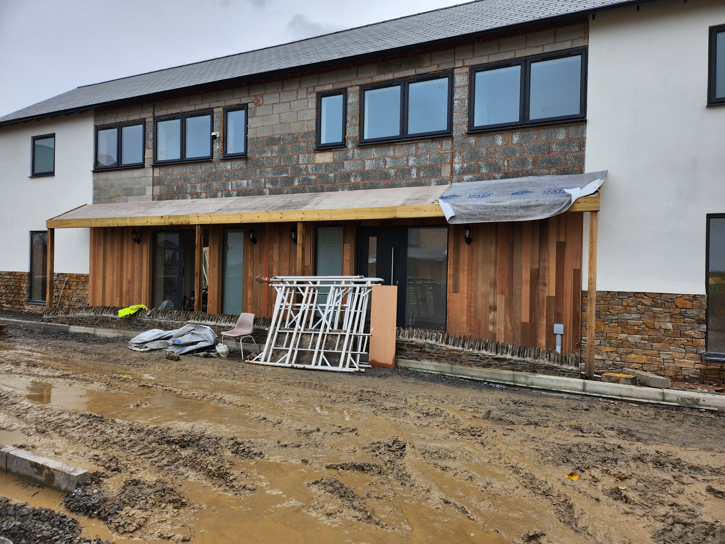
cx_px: 362
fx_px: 503
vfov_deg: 56.8
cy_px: 272
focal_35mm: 24
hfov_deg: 71.6
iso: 50
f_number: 1.8
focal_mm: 5
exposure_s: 1/1005
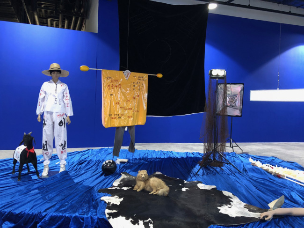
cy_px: 114
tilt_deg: -0.4
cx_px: 152
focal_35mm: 28
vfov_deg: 49.7
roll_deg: -1.7
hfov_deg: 63.5
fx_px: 246
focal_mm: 4
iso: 100
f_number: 1.8
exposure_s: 1/15
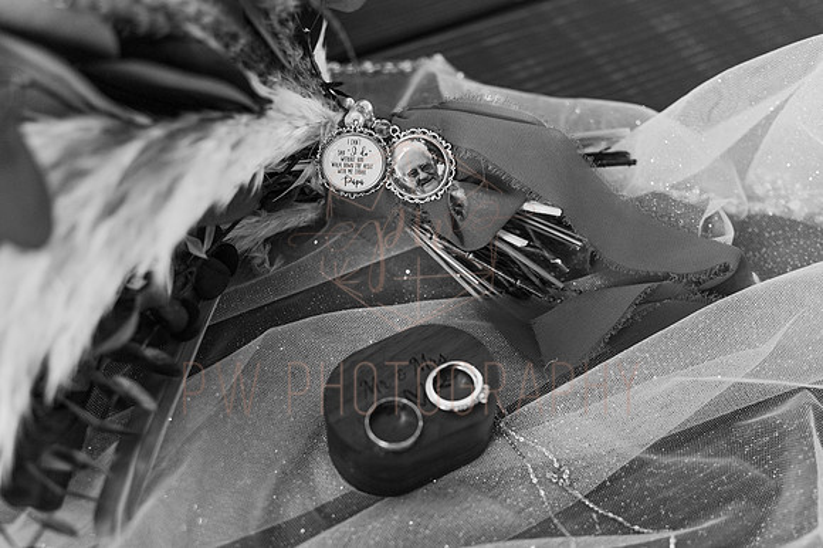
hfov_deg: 48.5
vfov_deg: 33.4
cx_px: 412
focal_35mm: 40
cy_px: 274
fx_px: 914
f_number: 2.8
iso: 200
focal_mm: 40
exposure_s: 1/200
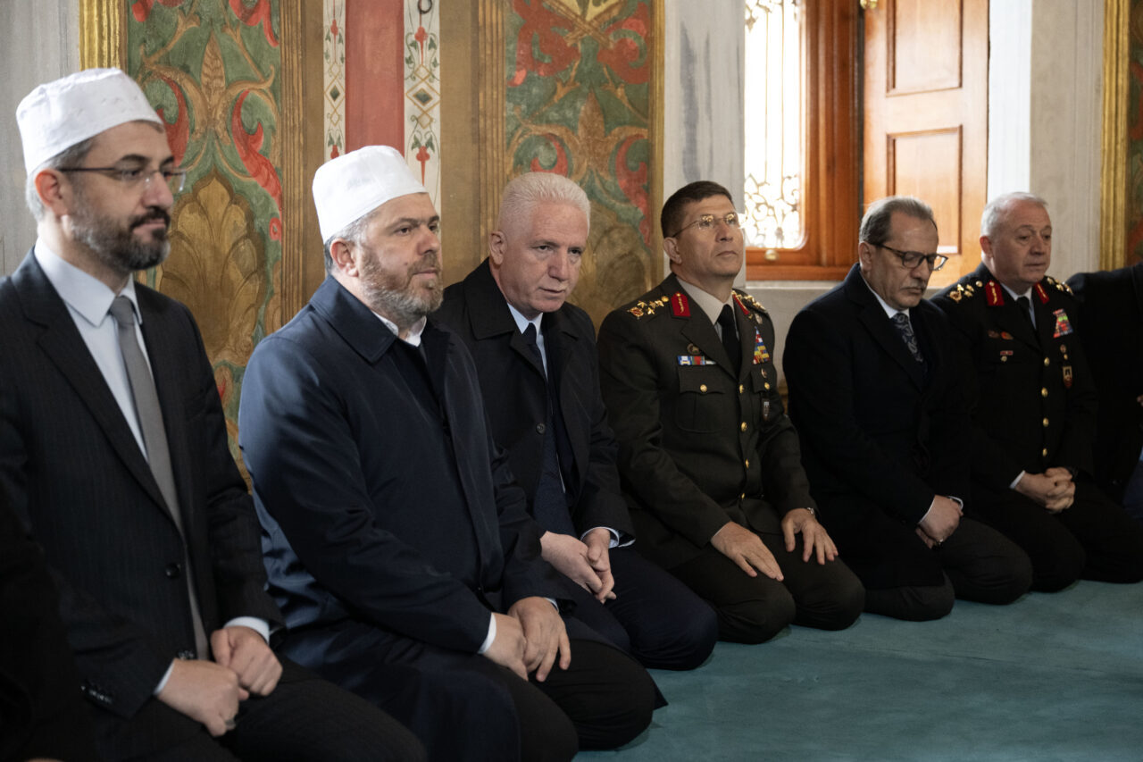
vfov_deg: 25.5
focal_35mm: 53
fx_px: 1682
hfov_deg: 37.5
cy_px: 381
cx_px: 572
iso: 3200
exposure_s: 1/100
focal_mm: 53
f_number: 3.2
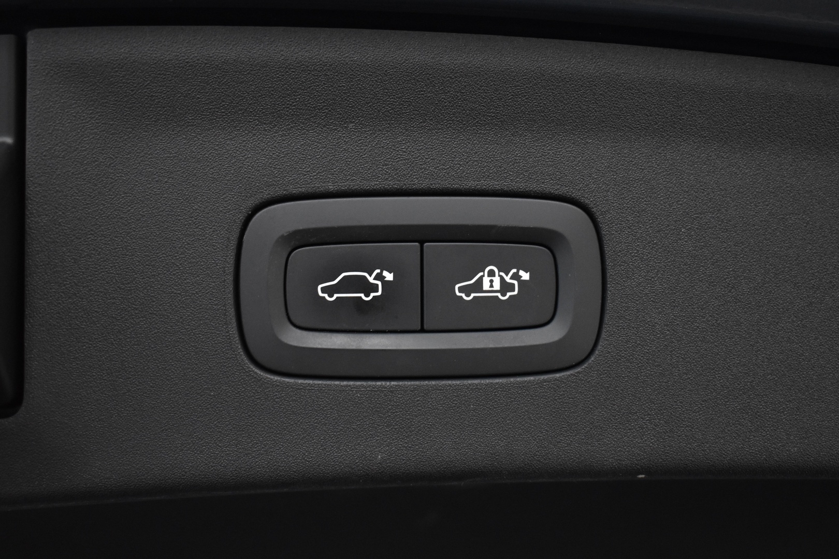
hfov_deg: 35.1
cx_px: 420
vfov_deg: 23.8
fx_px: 1328
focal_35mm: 57
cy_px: 280
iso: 2200
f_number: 4.8
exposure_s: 1/60
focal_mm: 38
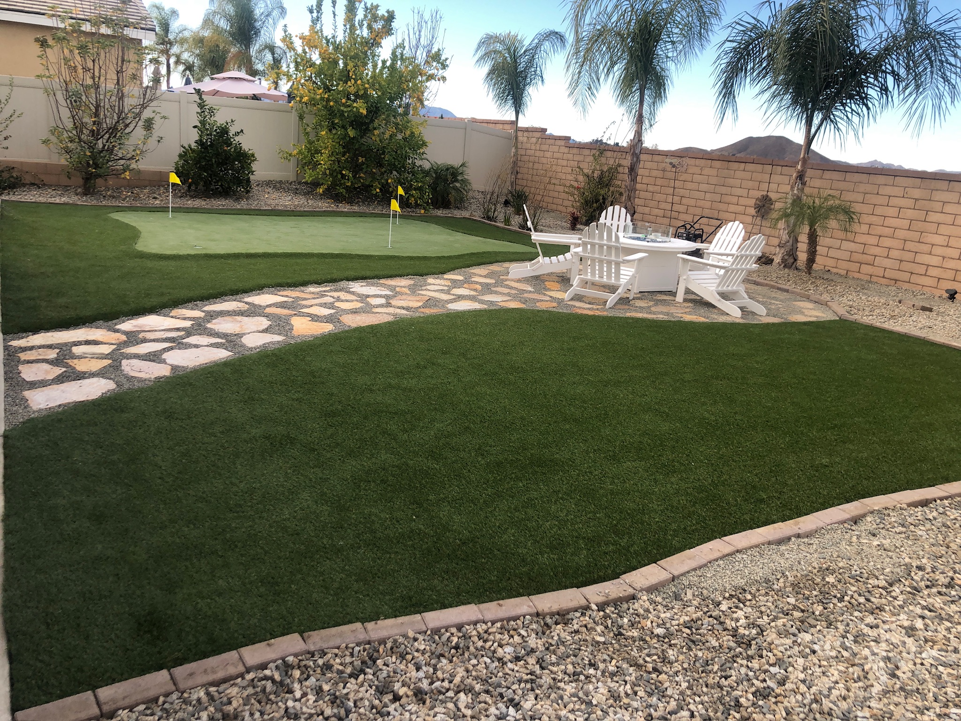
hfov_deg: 63.4
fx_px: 777
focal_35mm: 28
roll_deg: -5.2
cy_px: 360
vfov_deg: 49.7
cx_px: 480
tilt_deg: -17.1
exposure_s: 1/511
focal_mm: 3.99
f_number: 1.8
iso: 20
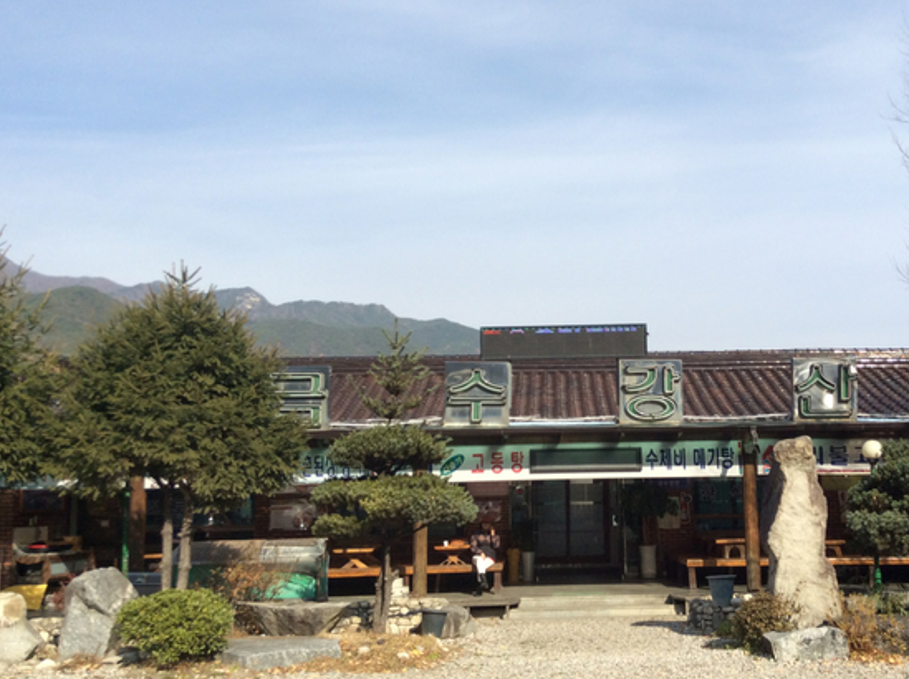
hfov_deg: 44.5
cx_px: 572
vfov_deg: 34.3
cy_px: 351
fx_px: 1101
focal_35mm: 42
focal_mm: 3.3
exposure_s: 1/1395
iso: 32
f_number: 2.4
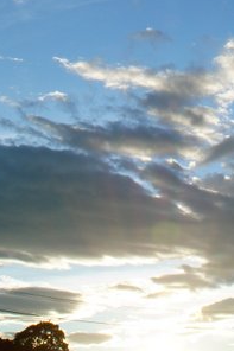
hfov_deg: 16.5
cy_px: -101
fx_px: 800
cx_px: 178
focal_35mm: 82
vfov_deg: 22.3
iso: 200
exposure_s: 1/200
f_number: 13
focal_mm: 18
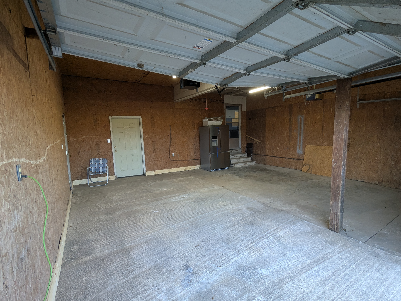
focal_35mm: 17
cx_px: 212
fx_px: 197
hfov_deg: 90.9
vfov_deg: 74.7
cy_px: 158
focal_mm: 2.35
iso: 98
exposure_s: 1/60
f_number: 2.2
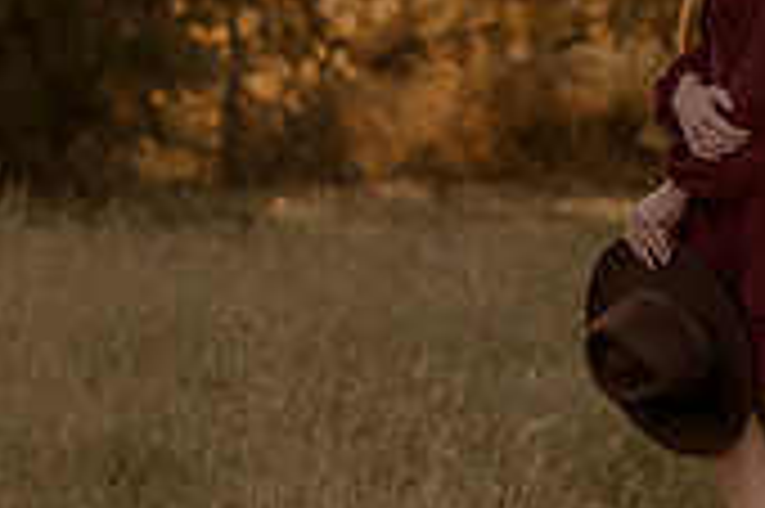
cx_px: 652
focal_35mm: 256
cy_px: -13
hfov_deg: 8.0
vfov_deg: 5.3
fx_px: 5435
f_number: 1.8
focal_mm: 50
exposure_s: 1/1250
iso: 250
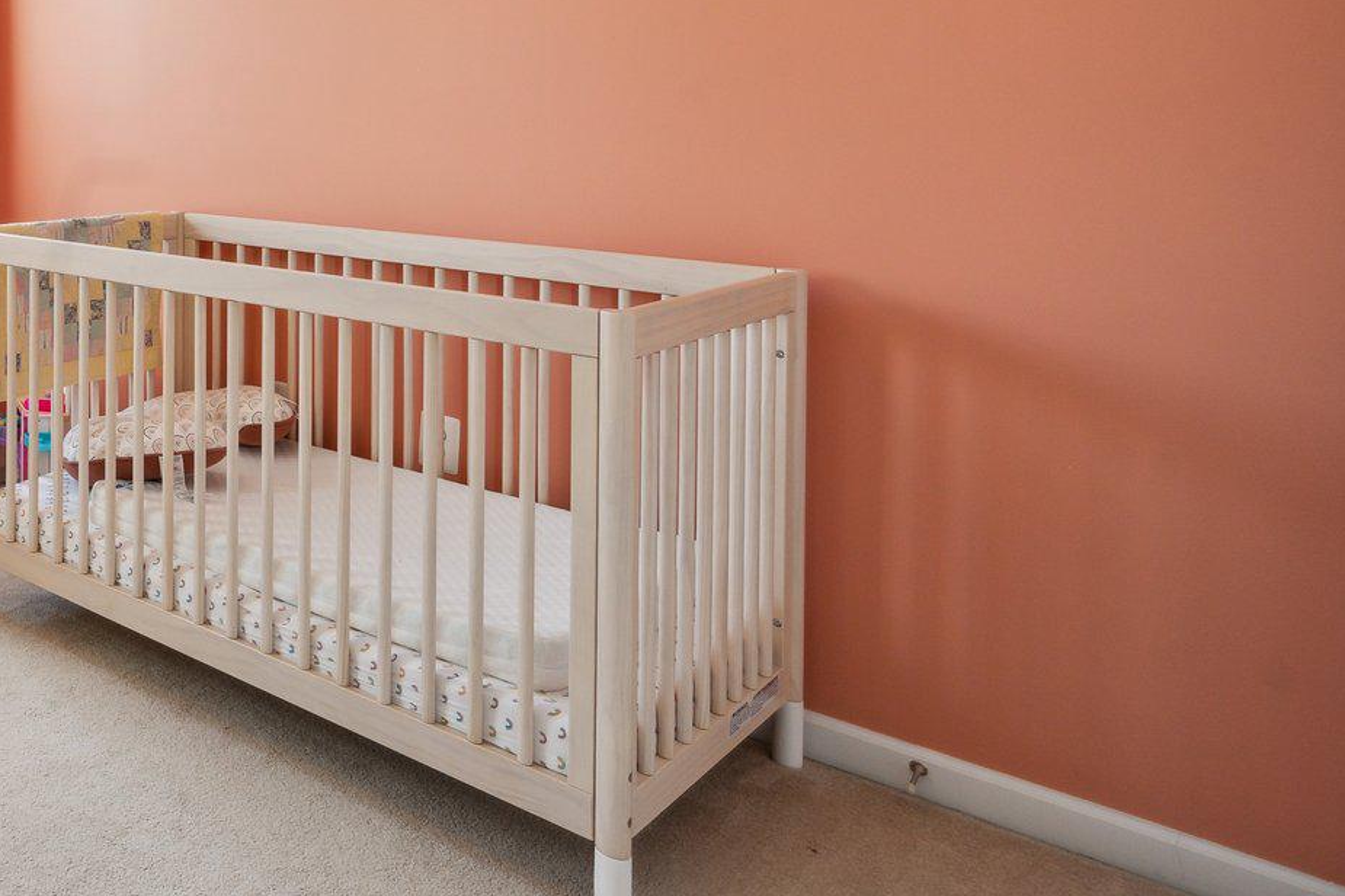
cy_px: 121
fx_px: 1158
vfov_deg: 39.8
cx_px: -141
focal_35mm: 31
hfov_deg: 45.1
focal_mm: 14
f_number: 7.1
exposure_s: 1/100
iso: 400
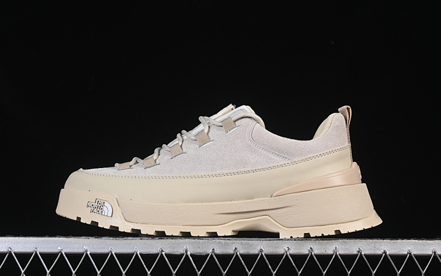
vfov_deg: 16.9
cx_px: 222
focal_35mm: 77
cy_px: 147
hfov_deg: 26.8
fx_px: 925
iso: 160
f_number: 8
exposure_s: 1/80
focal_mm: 50
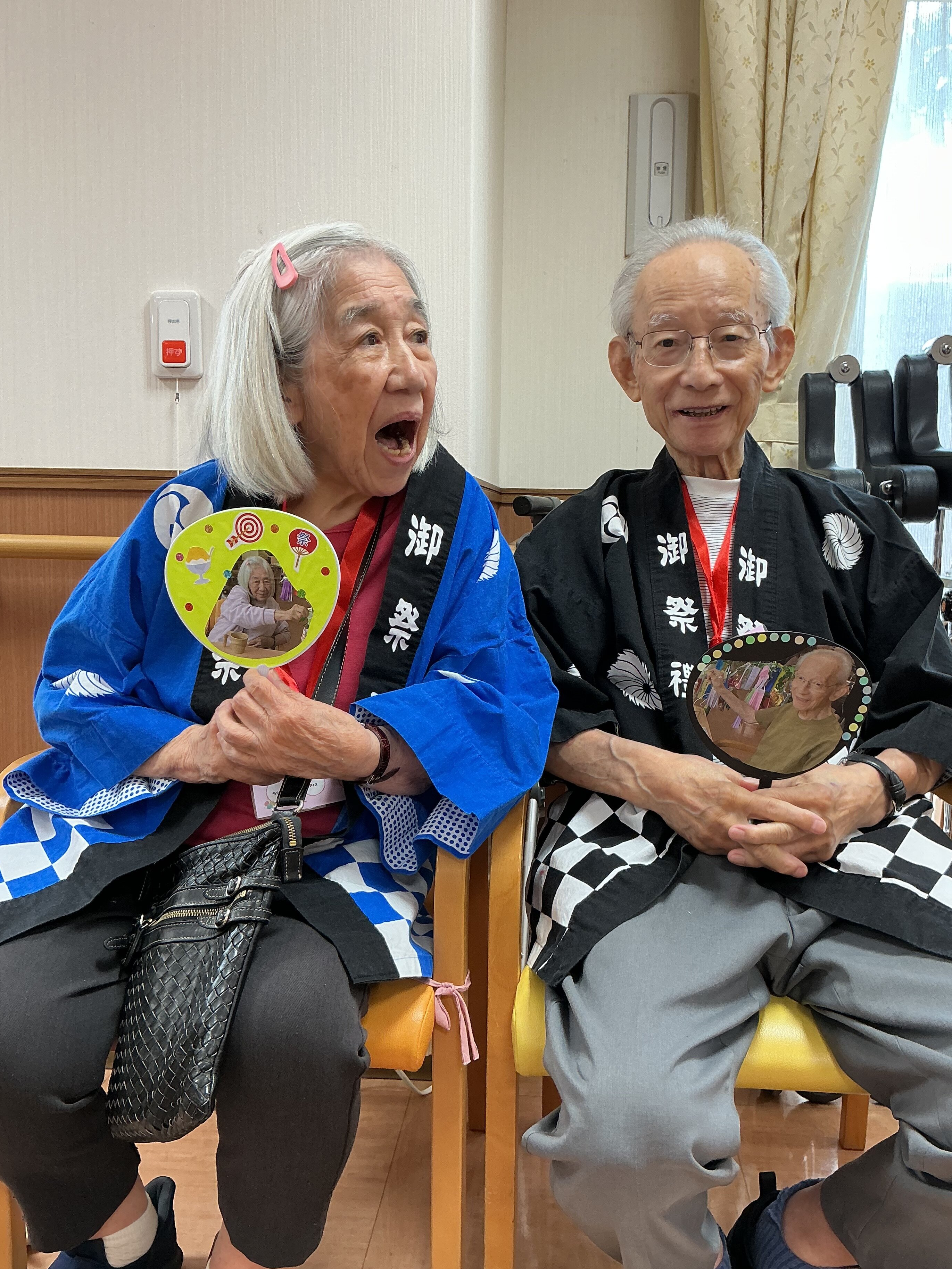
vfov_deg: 56.8
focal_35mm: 32
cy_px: 644
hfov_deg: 44.1
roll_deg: -0.6
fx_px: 1173
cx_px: 517
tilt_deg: -6.7
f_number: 1.8
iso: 40
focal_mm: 3
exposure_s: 1/60
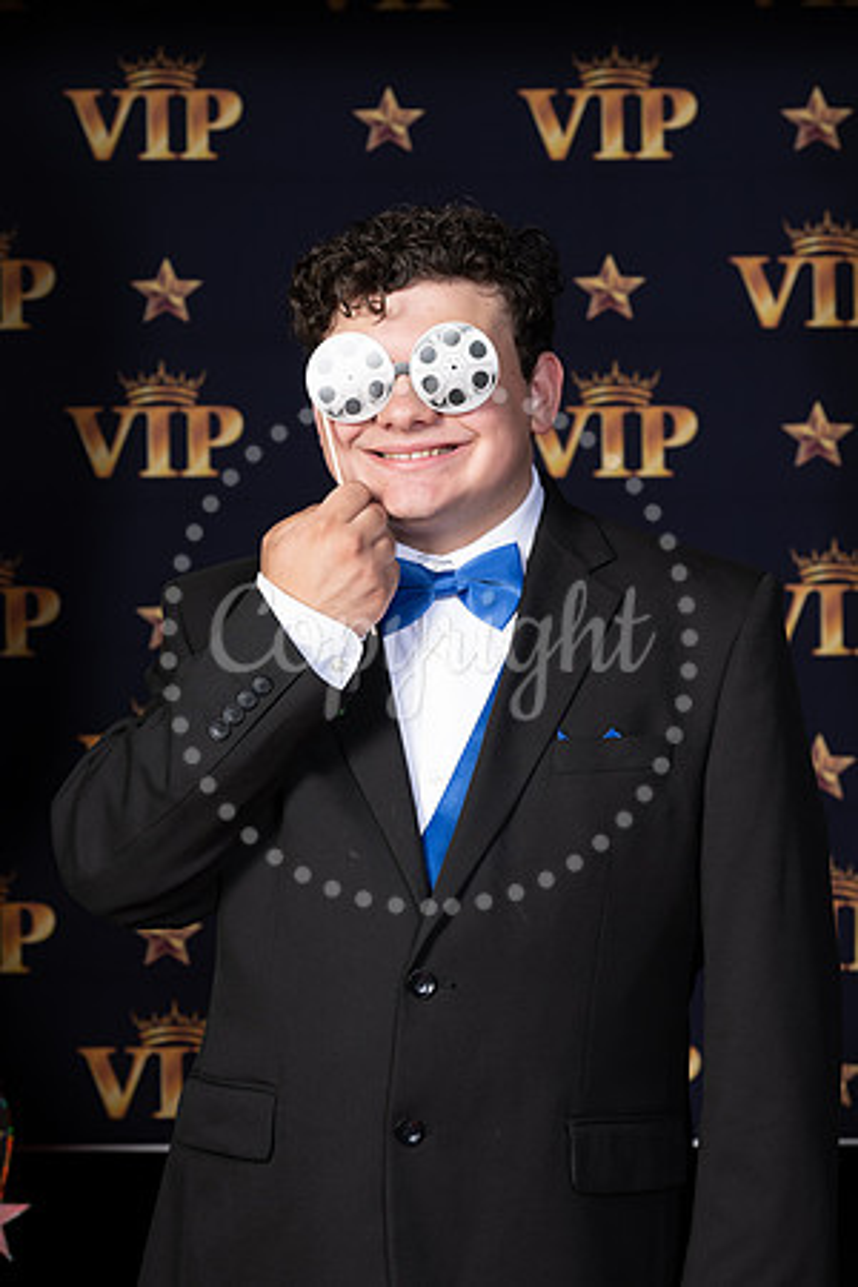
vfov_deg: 24.5
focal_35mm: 83
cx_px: 429
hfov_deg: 16.5
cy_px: 644
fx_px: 2967
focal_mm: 83
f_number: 8
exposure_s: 1/125
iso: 320
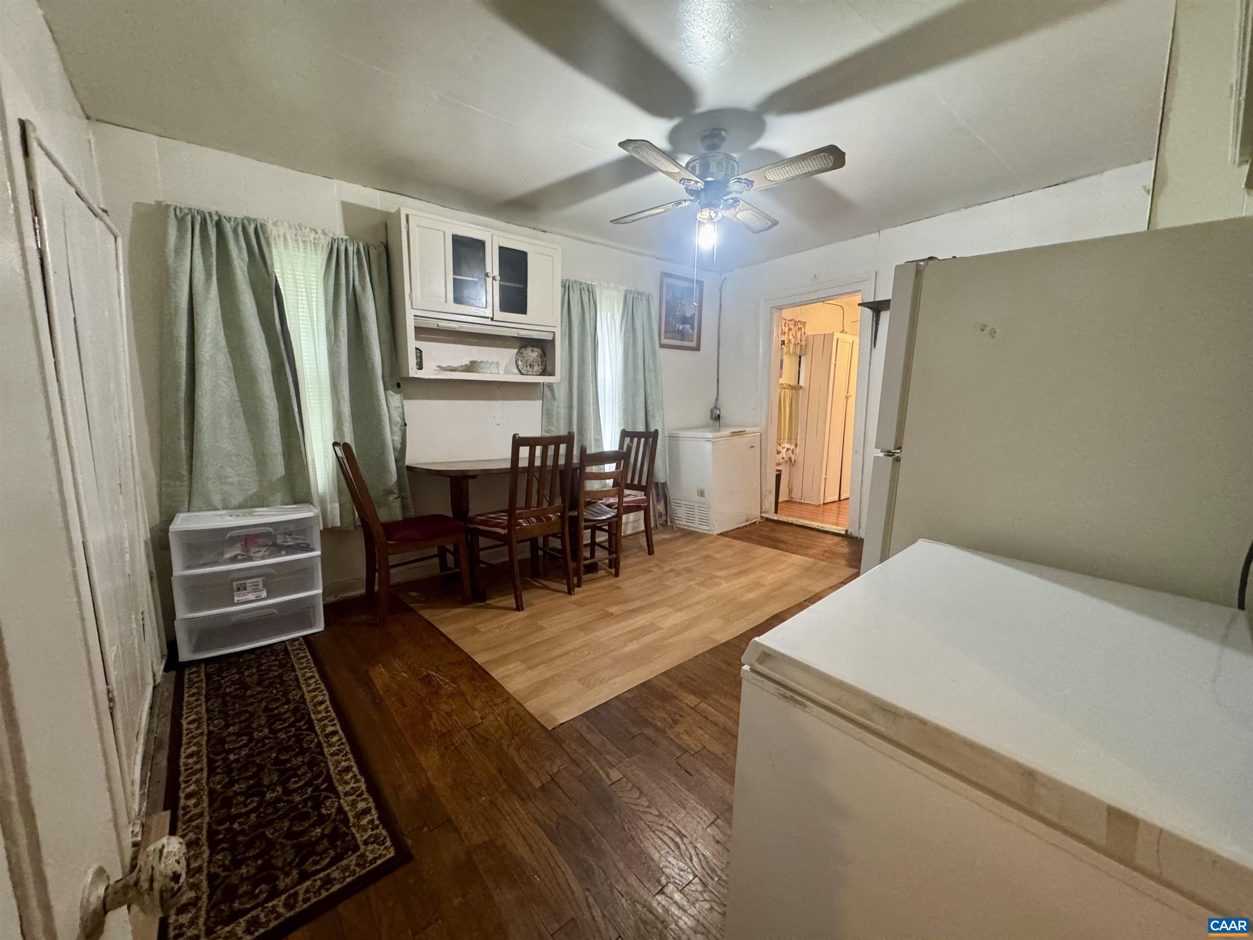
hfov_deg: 102.1
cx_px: 626
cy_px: 470
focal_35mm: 14
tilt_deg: -8.2
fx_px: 507
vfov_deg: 85.7
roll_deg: -1.8
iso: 800
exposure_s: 1/60
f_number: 2.2
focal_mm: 2.22
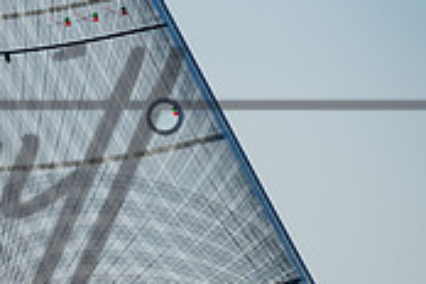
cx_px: -244
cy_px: 286
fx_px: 10046
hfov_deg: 2.4
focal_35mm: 849
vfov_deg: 1.6
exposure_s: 1/320
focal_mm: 200
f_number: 6.3
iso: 160
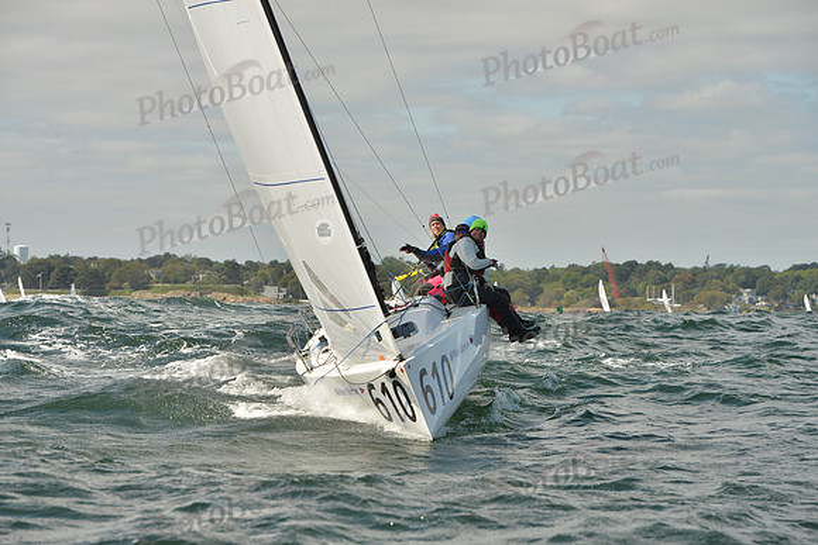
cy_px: 272
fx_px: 2841
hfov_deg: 16.4
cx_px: 409
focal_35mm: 125
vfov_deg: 11.0
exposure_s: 1/1600
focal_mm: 125
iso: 400
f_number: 9
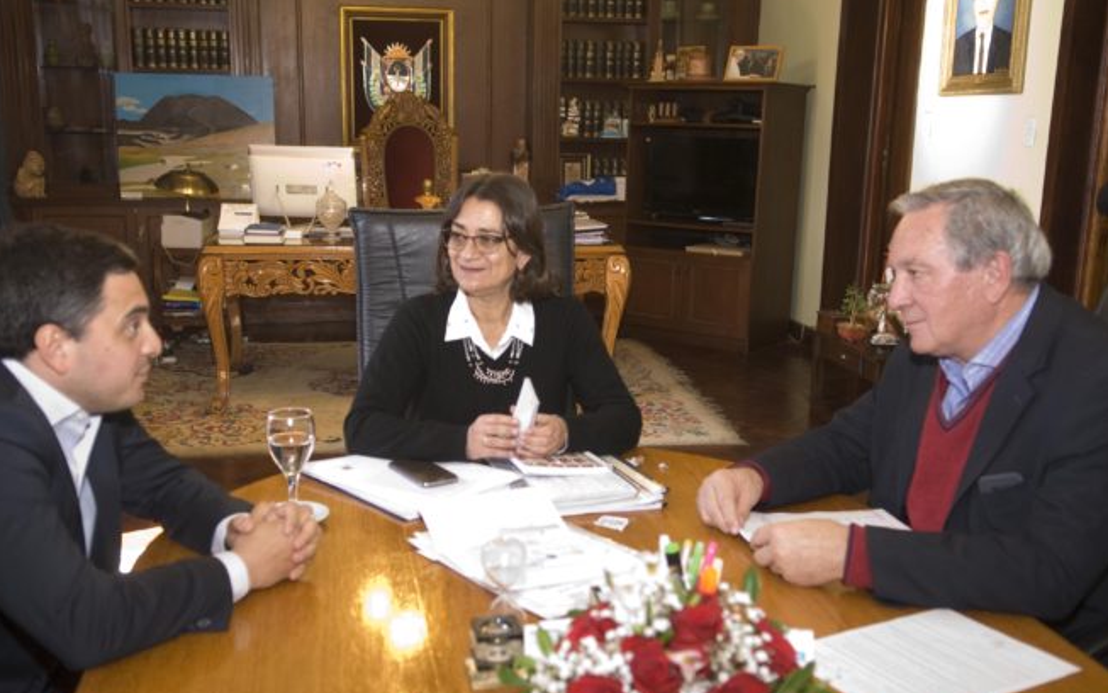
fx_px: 1134
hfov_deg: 52.1
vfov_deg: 33.9
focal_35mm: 38
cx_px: 526
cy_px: 380
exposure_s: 1/60
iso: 500
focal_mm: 23
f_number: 2.8
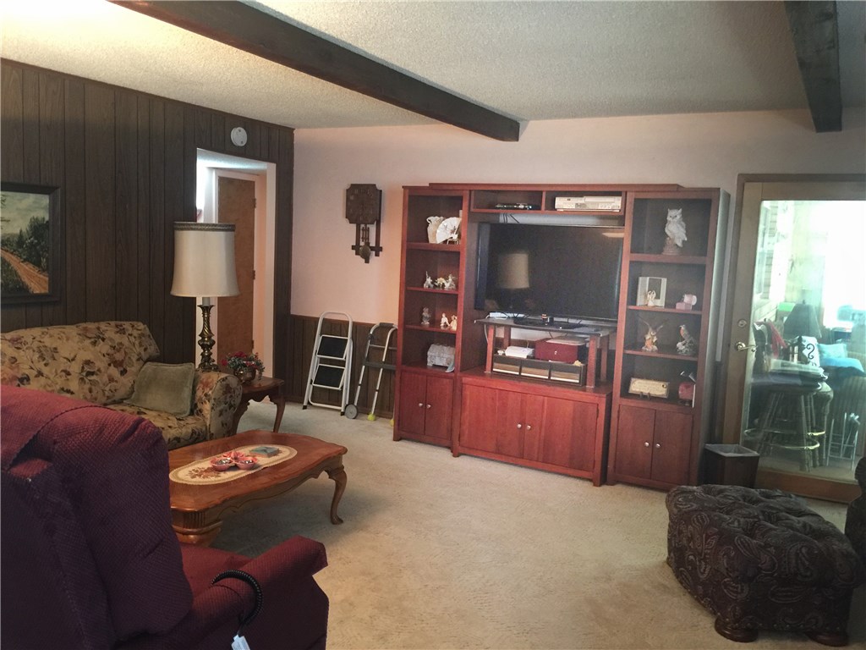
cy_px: 325
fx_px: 726
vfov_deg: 48.2
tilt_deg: -5.8
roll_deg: -1.8
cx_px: 433
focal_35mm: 29
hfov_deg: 61.7
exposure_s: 1/4
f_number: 2.2
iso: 100
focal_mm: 4.15
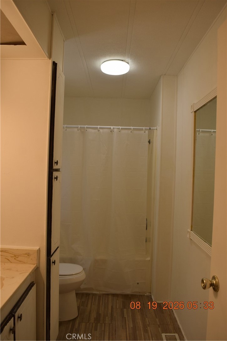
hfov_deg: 48.0
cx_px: 114
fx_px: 255
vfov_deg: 67.4
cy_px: 170
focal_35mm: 27
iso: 400
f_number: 5.6
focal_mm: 18
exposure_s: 1/125
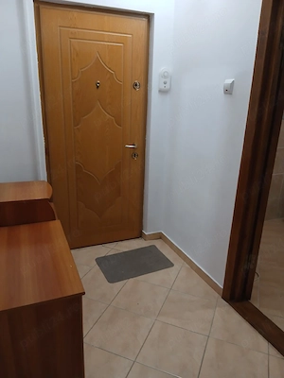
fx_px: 284
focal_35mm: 26
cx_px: 142
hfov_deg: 53.1
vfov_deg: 67.3
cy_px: 189
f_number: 1.8
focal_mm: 3.98
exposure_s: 1/50
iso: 320
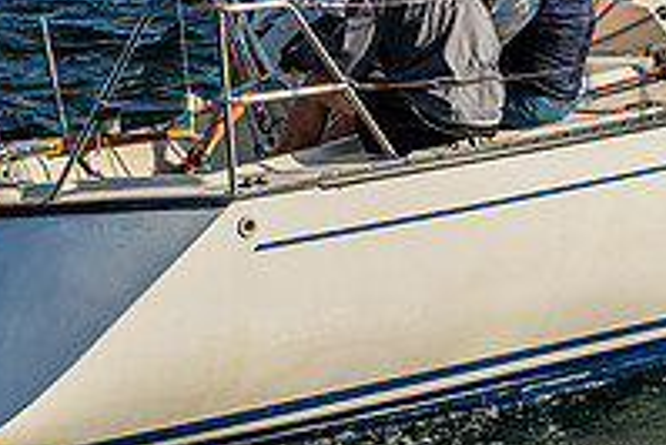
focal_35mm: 148
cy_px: -173
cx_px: 726
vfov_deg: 9.1
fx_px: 2740
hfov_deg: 13.6
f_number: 5.6
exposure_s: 1/1000
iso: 100
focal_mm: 49
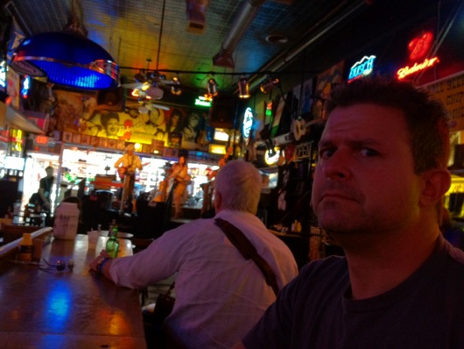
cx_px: 232
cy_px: 174
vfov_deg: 40.7
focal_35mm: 35
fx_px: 469
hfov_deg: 52.6
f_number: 2.4
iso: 400
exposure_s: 1/17
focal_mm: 4.28
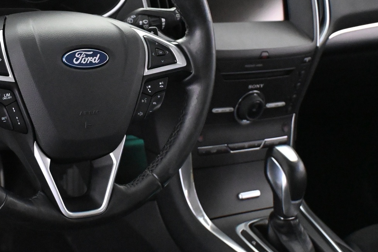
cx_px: 72
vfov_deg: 18.8
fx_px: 754
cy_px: 58
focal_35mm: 72
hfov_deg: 27.5
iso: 9000
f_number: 4.8
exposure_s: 1/60
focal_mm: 29
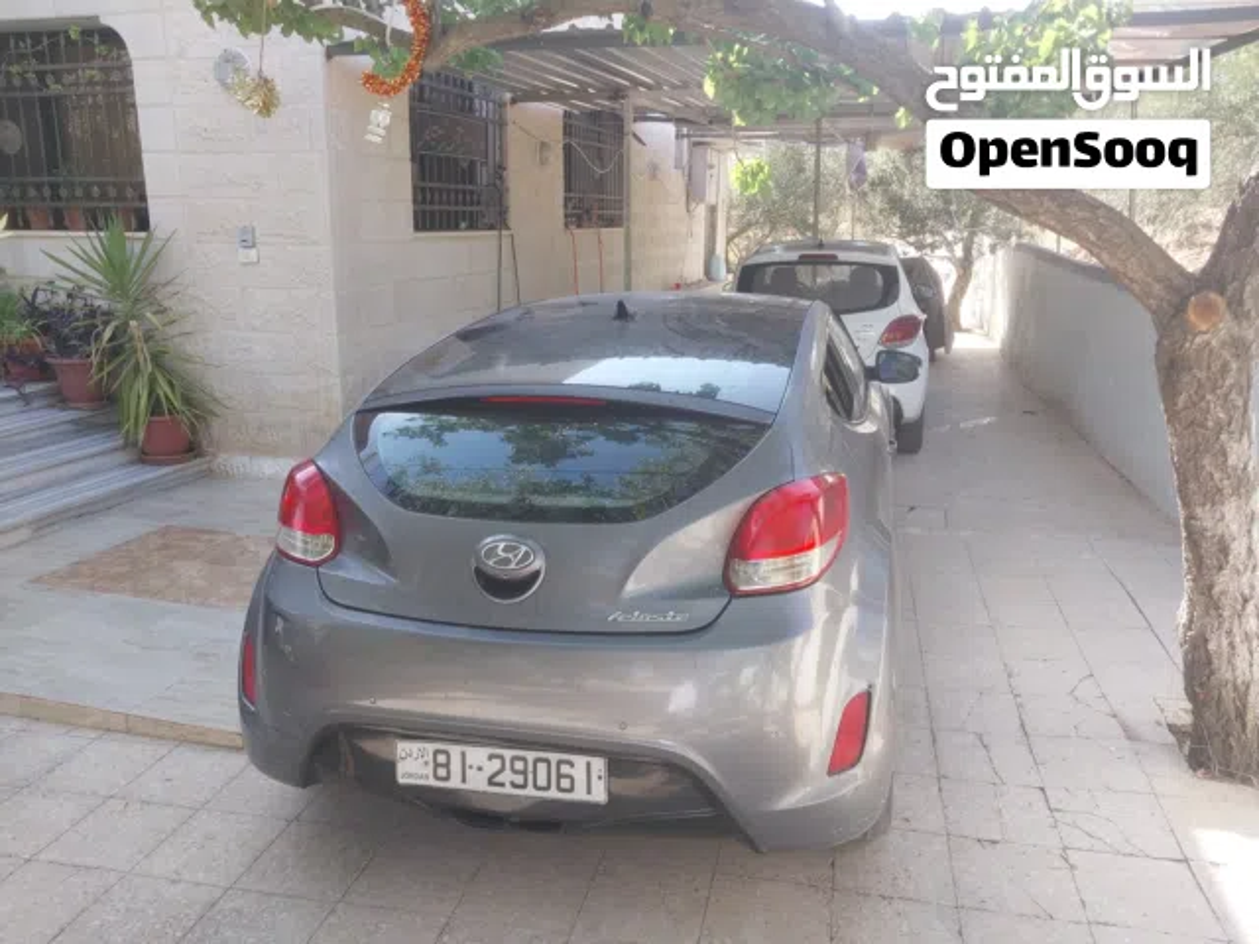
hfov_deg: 67.3
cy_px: 472
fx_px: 946
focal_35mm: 26
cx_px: 630
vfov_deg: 53.1
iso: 20
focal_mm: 4
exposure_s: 1/101
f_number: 1.8
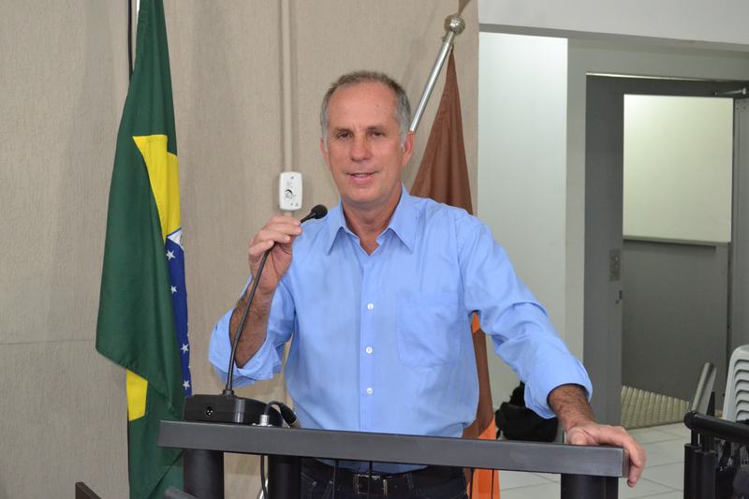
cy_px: 250
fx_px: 1123
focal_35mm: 54
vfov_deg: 25.0
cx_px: 374
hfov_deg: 36.9
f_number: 5
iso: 2500
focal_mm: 36
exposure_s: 1/60
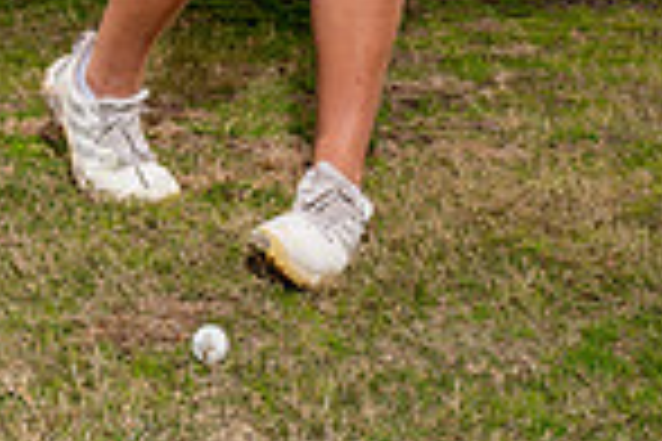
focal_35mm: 95
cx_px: 275
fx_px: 1747
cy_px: -544
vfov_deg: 12.1
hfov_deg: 21.4
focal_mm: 31
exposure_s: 1/1000
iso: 100
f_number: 4
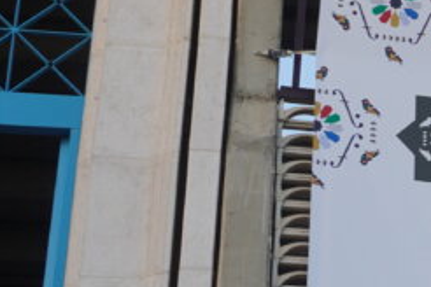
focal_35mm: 125
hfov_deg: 14.6
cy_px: 125
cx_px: 753
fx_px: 1496
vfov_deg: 11.0
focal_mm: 16
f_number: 4
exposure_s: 1/160
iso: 125
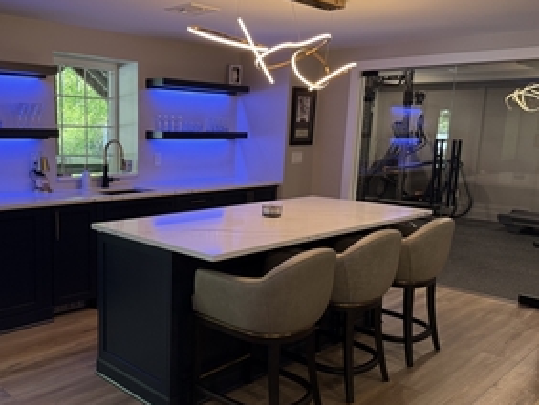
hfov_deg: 52.9
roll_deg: -1.3
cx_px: 180
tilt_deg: -9.8
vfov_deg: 41.8
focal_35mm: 34
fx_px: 530
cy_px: 220
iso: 200
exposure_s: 1/123
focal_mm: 6.76
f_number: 1.78
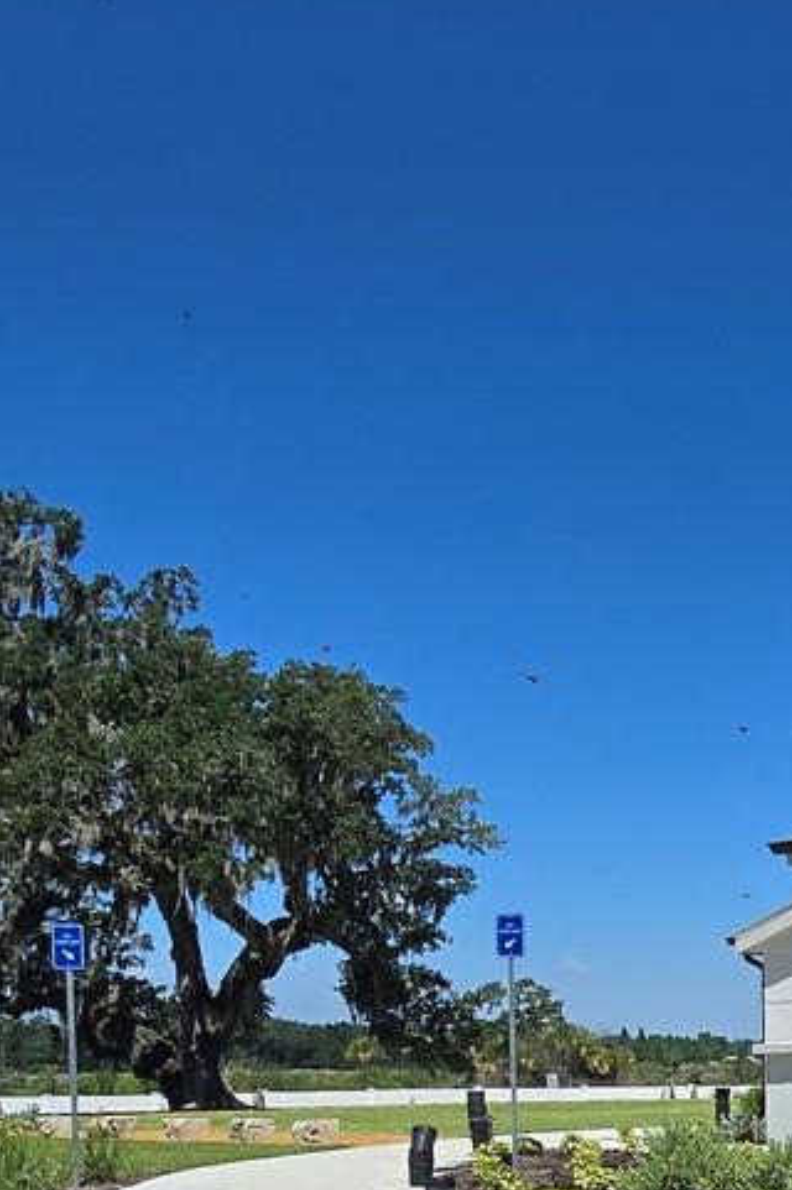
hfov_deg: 26.7
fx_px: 1487
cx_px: 928
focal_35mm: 45
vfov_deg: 39.4
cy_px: 1138
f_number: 2.2
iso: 50
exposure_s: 1/4579
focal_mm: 2.2
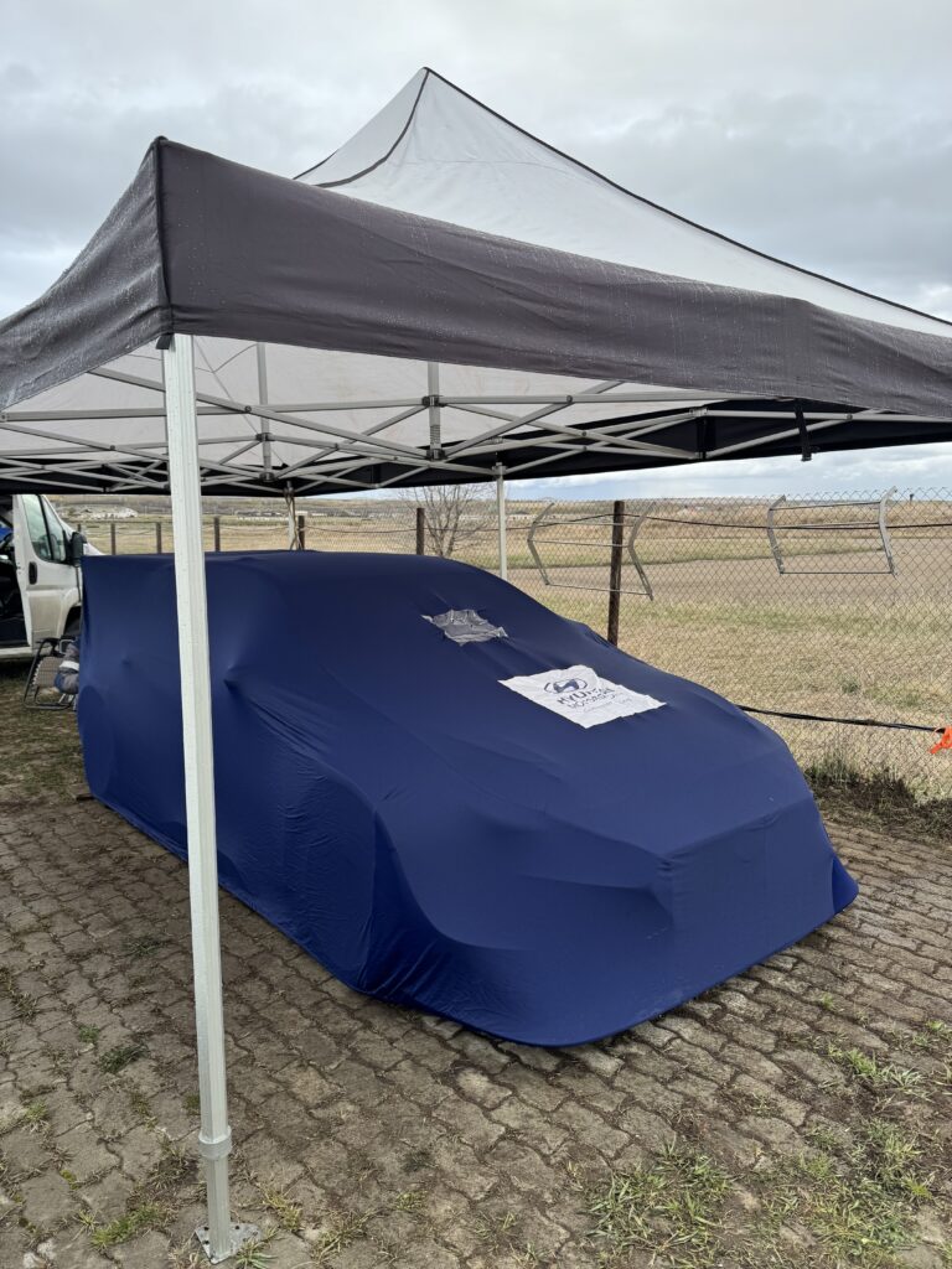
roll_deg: -0.3
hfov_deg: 56.8
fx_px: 880
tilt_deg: -8.1
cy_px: 634
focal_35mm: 24
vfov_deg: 71.6
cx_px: 476
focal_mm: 6.76
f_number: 1.78
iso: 64
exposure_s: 1/171
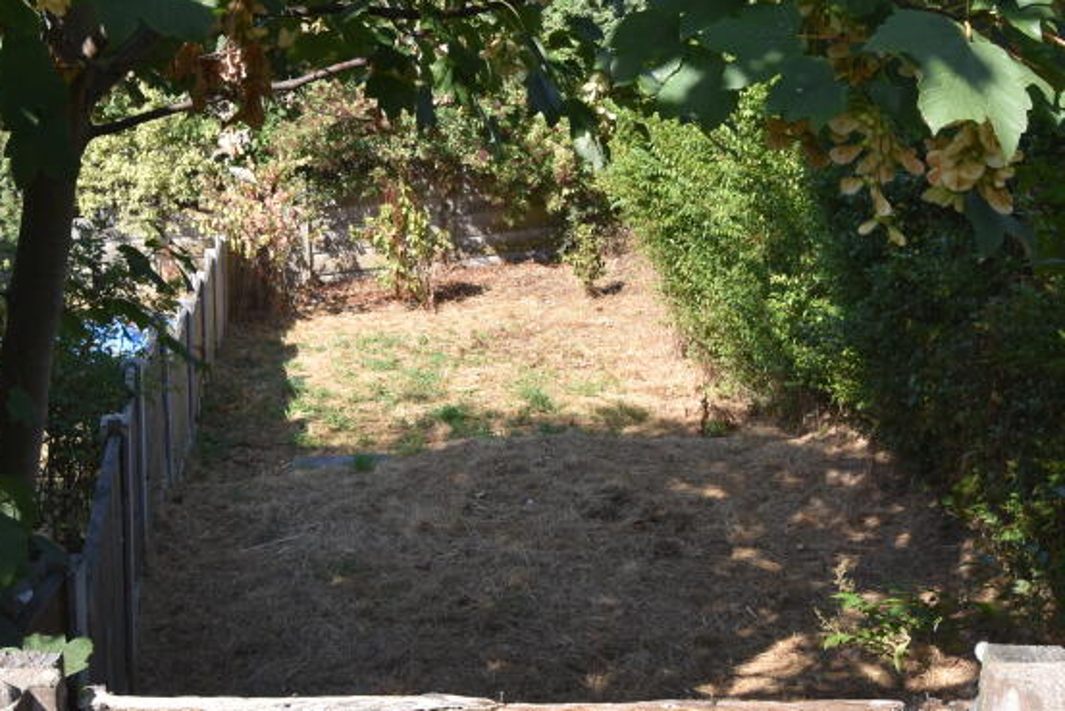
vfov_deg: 26.7
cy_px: 176
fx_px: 1479
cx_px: 541
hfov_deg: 39.6
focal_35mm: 50
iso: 200
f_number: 6.3
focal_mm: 18
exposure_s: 1/250
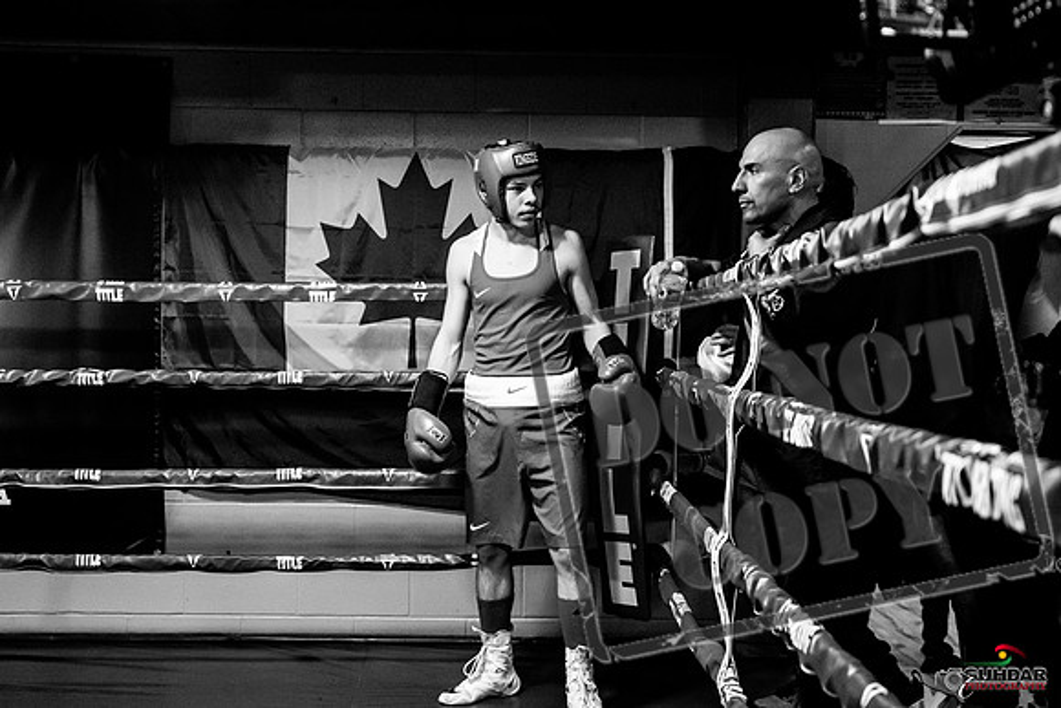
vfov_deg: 26.0
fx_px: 1533
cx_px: 530
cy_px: 354
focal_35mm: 52
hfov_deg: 38.2
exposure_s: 1/800
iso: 5000
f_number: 2.8
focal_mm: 35
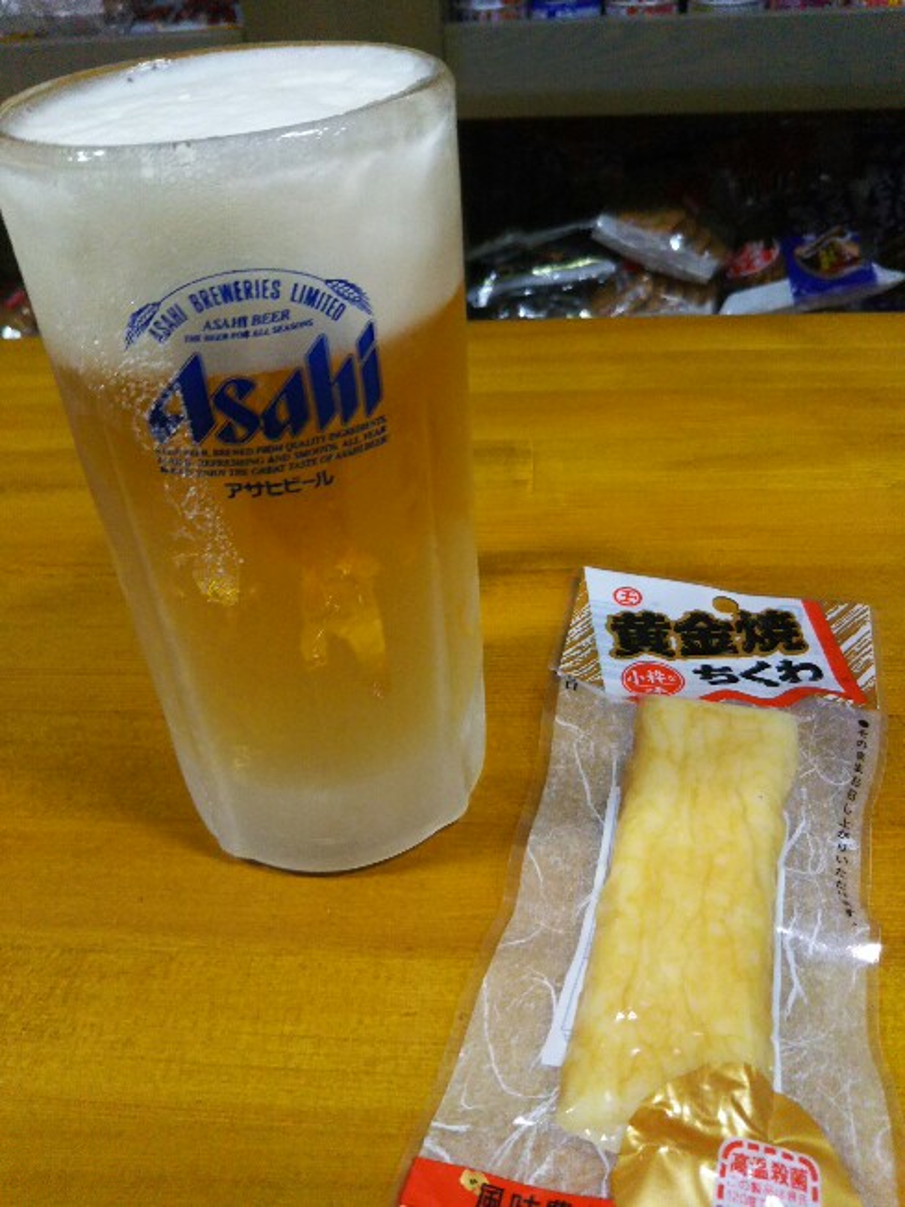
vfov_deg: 60.0
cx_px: 452
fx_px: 1046
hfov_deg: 46.8
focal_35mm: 30
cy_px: 604
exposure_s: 1/33
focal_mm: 4
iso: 200
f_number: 2.2
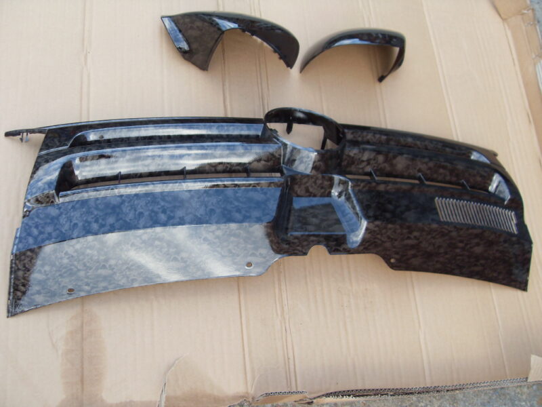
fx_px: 548
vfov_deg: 40.7
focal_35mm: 35
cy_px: 204
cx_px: 271
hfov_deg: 52.6
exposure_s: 1/90
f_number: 2.8
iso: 80
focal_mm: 6.3
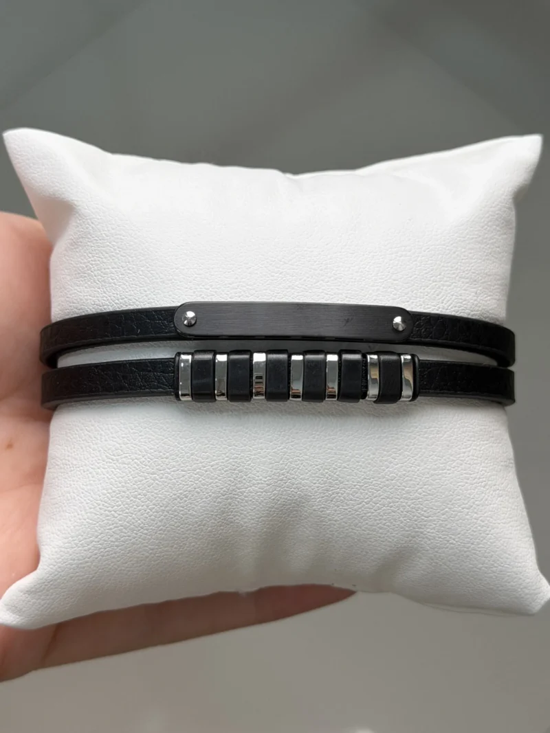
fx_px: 1017
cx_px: 275
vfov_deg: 39.7
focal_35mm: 48
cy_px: 366
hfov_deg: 30.3
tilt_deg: -61.4
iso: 64
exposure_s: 1/493
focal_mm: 6.76
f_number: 1.78
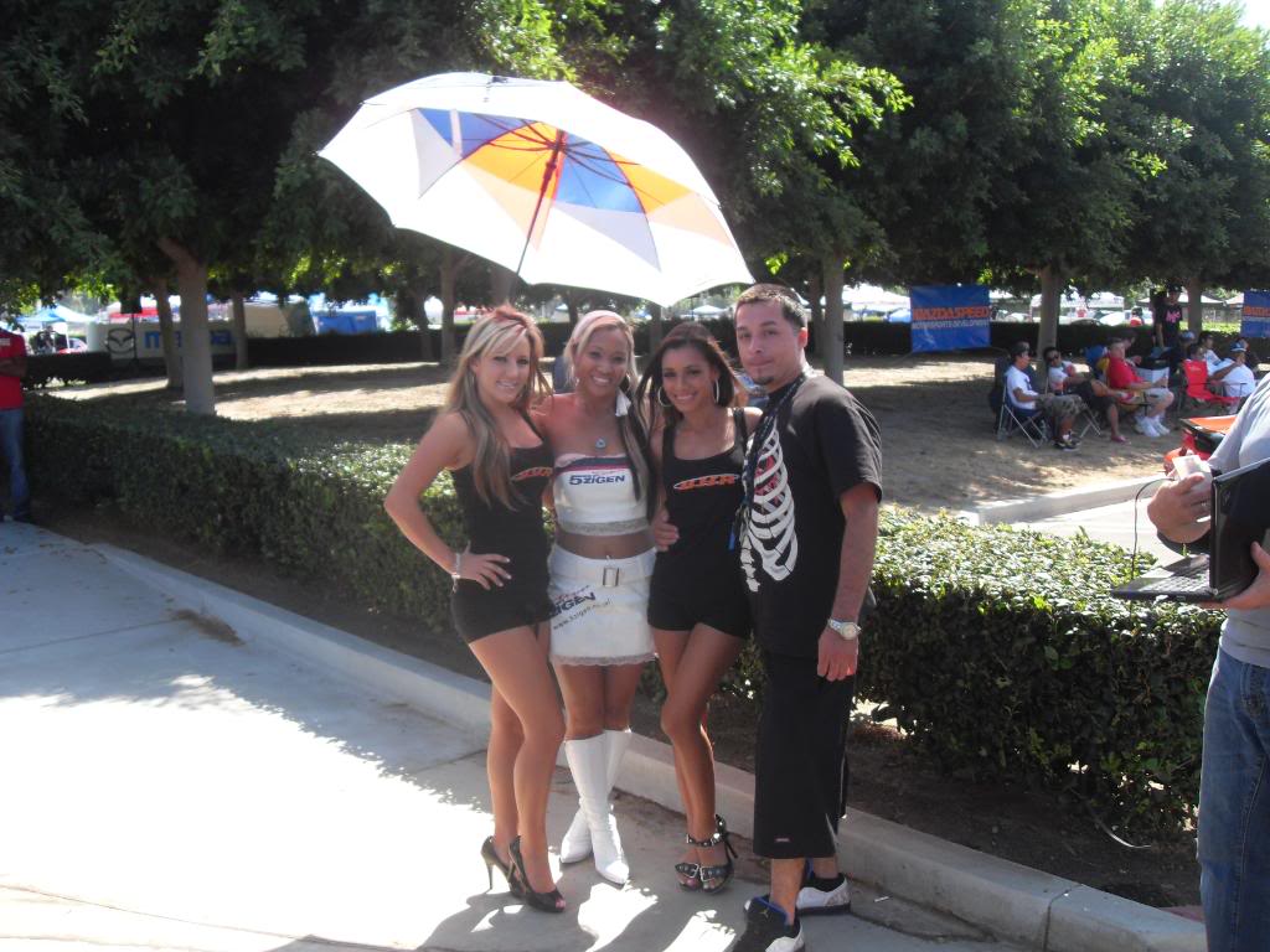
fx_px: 1247
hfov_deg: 54.0
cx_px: 635
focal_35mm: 34
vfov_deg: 41.8
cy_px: 476
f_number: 7
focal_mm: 6.3
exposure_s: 1/60
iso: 80
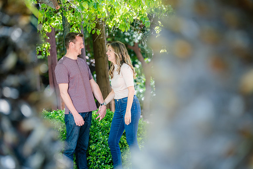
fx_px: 1054
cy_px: 84
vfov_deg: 9.2
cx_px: 126
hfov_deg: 13.7
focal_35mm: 150
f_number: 4
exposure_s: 1/100
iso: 160
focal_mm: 150
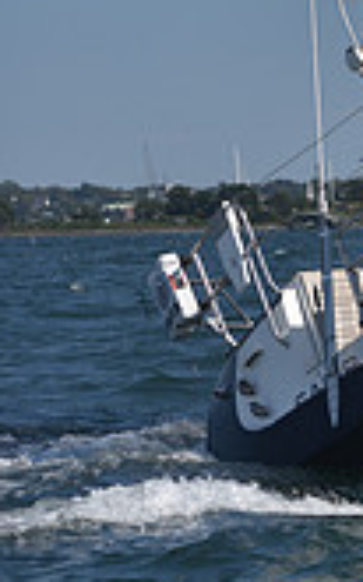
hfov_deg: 5.0
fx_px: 3976
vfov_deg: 8.3
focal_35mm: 251
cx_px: 1015
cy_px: 44
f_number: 5
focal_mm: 70
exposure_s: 1/1250
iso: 250
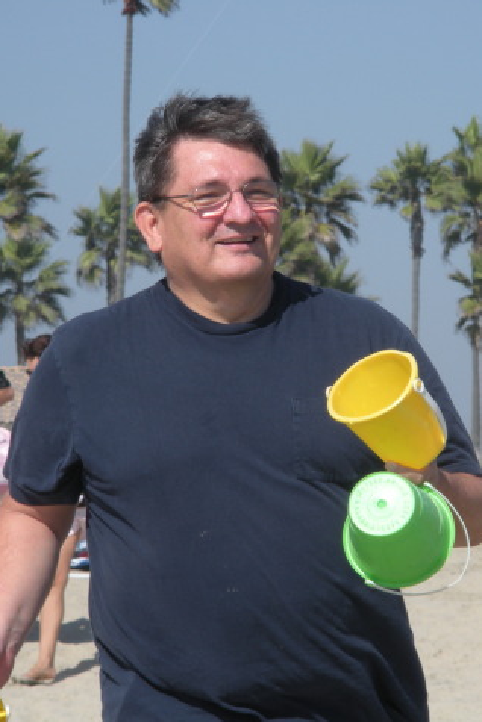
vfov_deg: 8.2
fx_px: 5041
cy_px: 362
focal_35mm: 251
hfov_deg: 5.5
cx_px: 285
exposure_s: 1/420
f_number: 5.6
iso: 64
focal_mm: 31.5
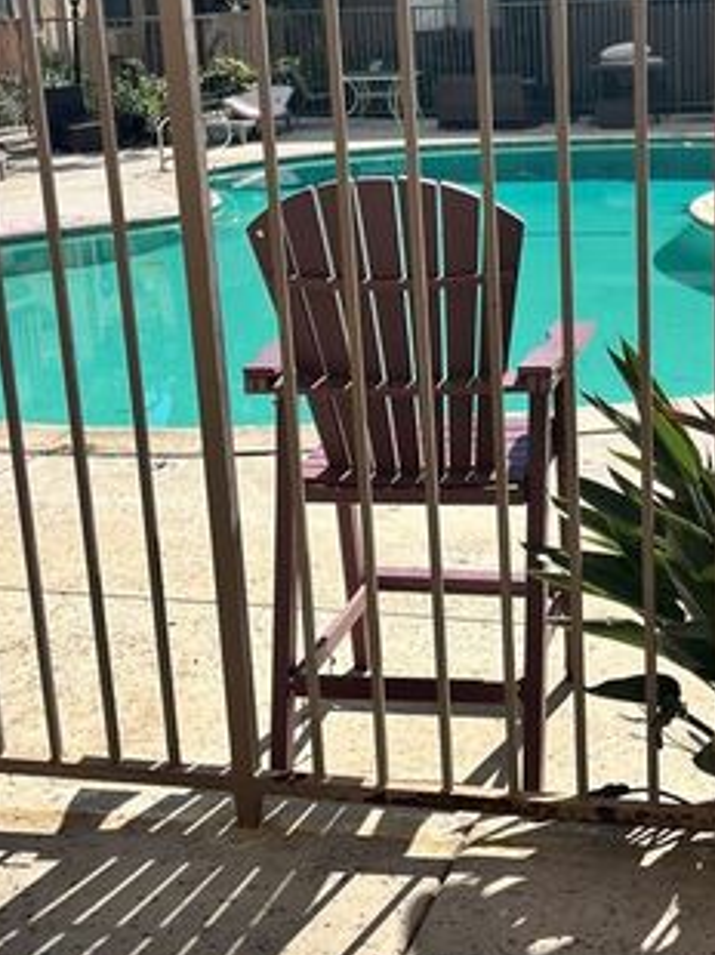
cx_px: 515
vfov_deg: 34.3
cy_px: 402
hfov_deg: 25.8
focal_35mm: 56
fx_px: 1544
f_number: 1.6
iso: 50
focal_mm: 5.1
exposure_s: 1/3876
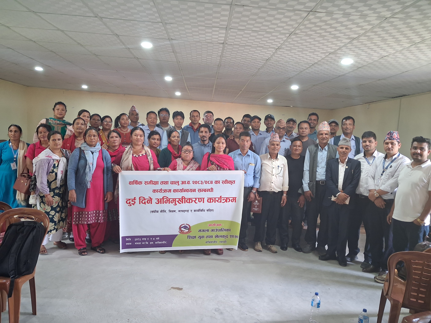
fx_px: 336
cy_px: 162
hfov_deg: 65.3
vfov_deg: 51.4
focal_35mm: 27
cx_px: 216
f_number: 1.8
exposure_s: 1/33
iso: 400
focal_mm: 4
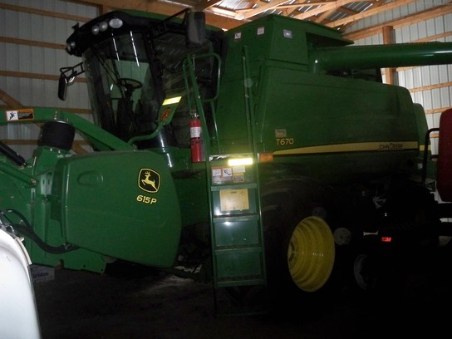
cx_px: 226
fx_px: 457
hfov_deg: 52.6
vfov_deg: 40.7
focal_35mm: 35
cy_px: 170
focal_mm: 6.3
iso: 400
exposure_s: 1/60
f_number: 3.1
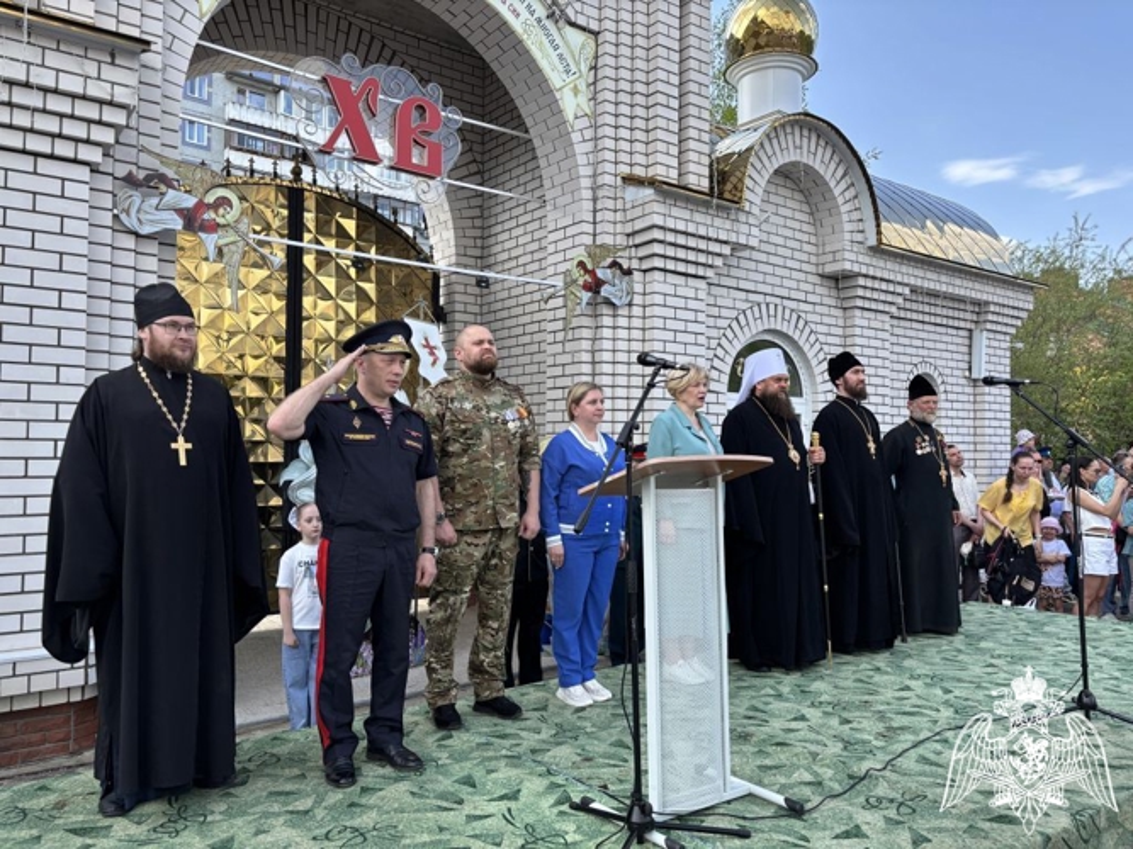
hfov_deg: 67.3
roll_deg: +1.3
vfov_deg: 53.0
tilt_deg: +2.8
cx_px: 566
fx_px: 851
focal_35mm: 26
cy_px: 424
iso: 50
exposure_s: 1/702
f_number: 1.6
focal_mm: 5.96
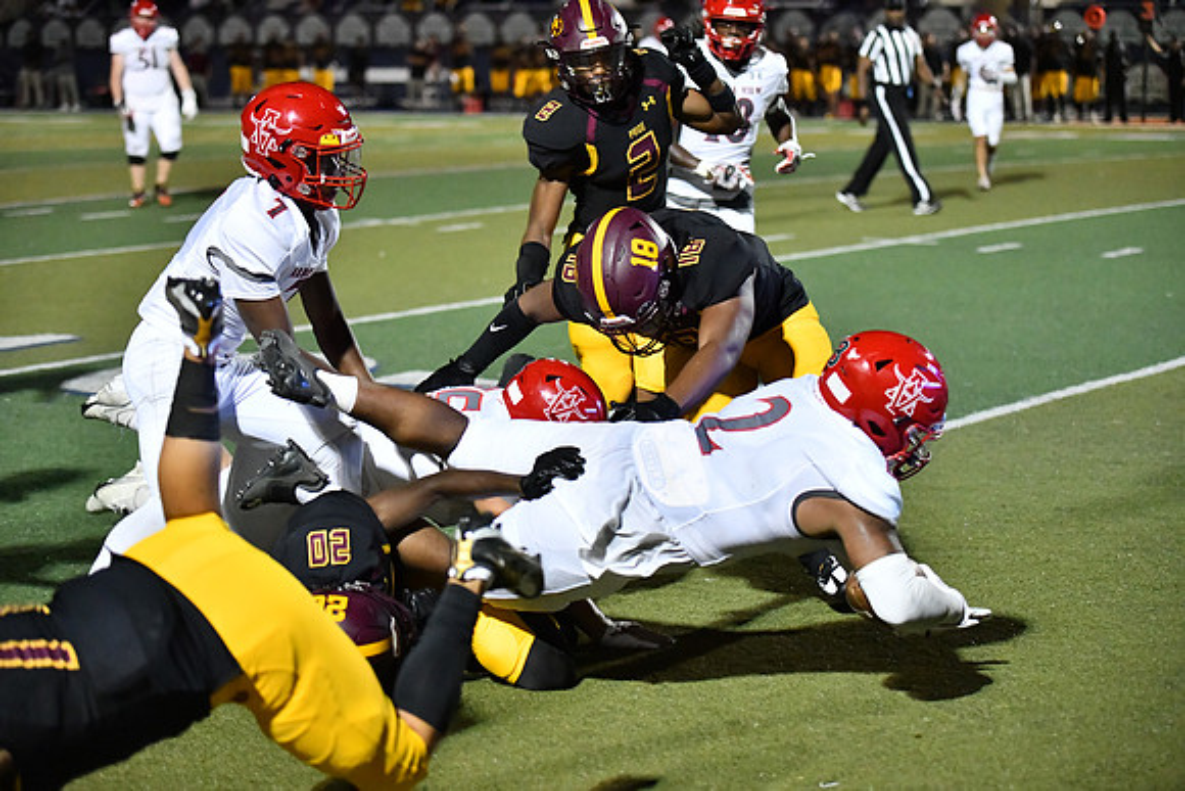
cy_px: 396
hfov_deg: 22.6
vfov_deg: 15.2
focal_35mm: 90
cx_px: 592
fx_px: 2963
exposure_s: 1/3200
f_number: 2.8
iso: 11400
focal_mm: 90
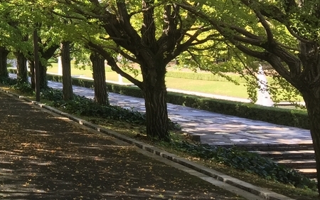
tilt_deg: +8.7
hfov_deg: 22.4
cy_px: -35
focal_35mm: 82
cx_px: -102
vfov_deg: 15.4
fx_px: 715
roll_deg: -1.4
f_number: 2.2
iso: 32
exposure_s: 1/282
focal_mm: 4.15
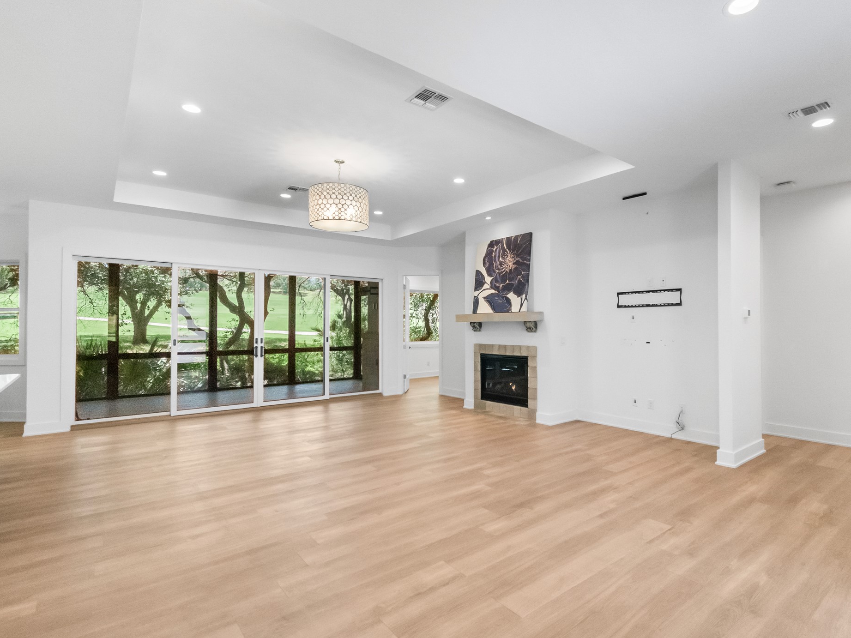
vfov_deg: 74.7
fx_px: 418
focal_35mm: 17
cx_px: 476
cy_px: 323
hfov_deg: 90.6
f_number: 4.5
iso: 2500
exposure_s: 1/1000
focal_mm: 10
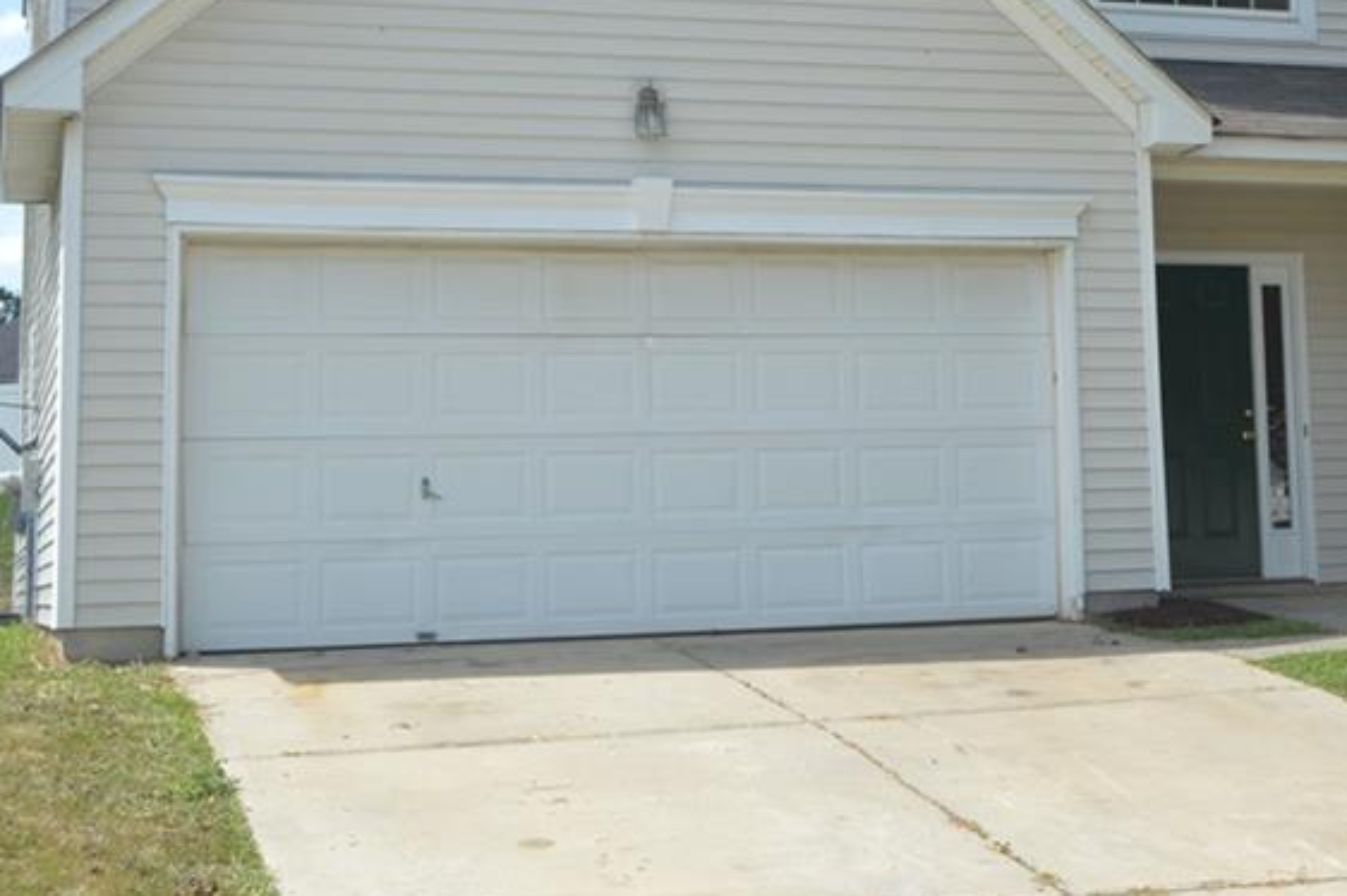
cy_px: 151
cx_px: 1055
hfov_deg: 27.9
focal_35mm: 71
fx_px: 2655
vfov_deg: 18.9
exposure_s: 1/200
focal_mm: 26
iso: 100
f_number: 7.1
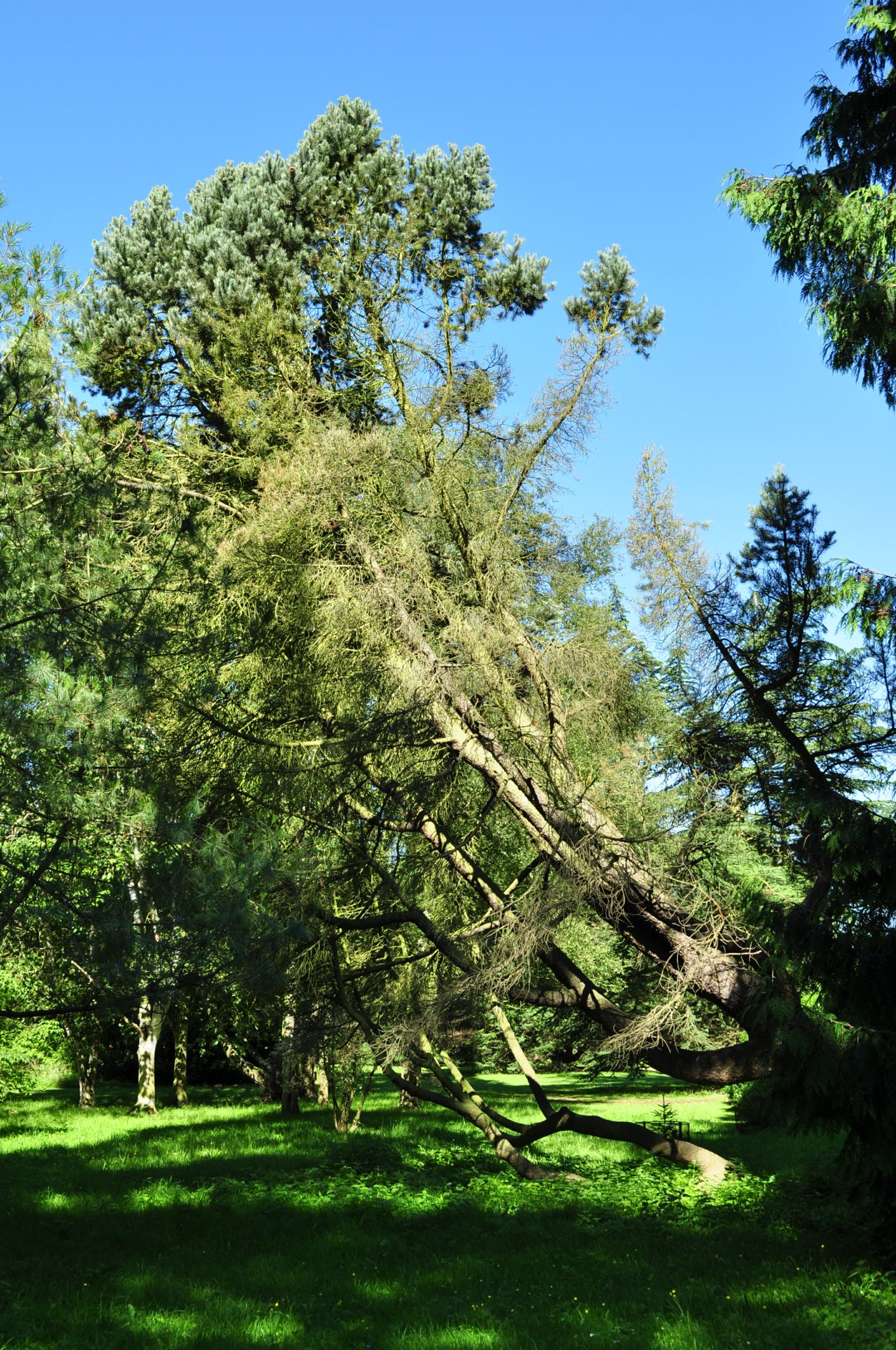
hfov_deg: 36.8
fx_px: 1348
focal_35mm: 36
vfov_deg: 53.2
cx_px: 448
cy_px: 675
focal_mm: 24
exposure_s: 1/100
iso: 200
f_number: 11
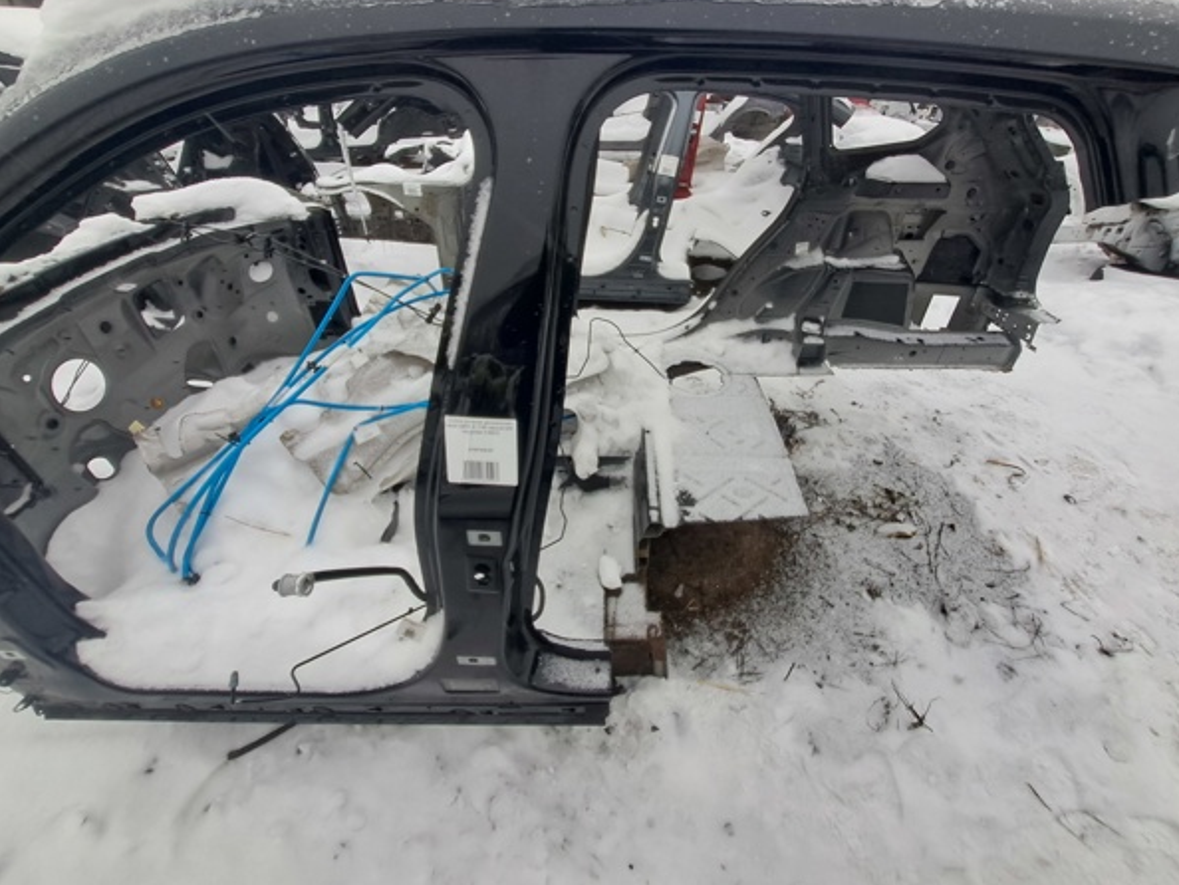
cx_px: 601
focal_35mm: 14
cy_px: 415
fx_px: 477
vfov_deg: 85.6
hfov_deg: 102.0
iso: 50
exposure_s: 1/100
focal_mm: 1.13
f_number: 2.2
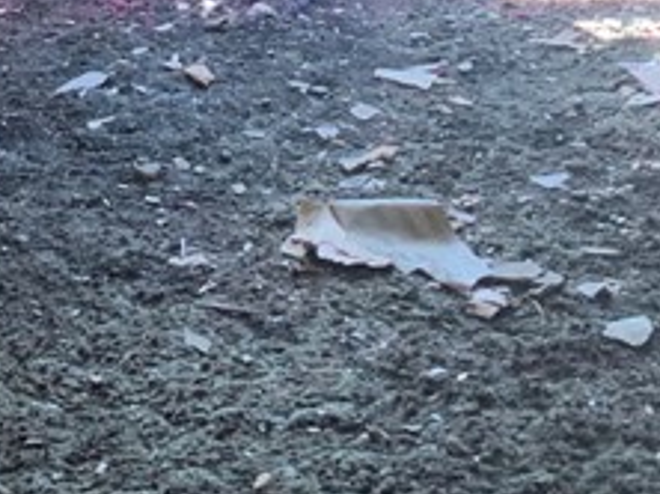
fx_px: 2552
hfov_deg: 14.7
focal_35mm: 134
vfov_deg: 10.6
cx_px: 146
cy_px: -304
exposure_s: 1/105
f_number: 1.8
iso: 64
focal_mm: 3
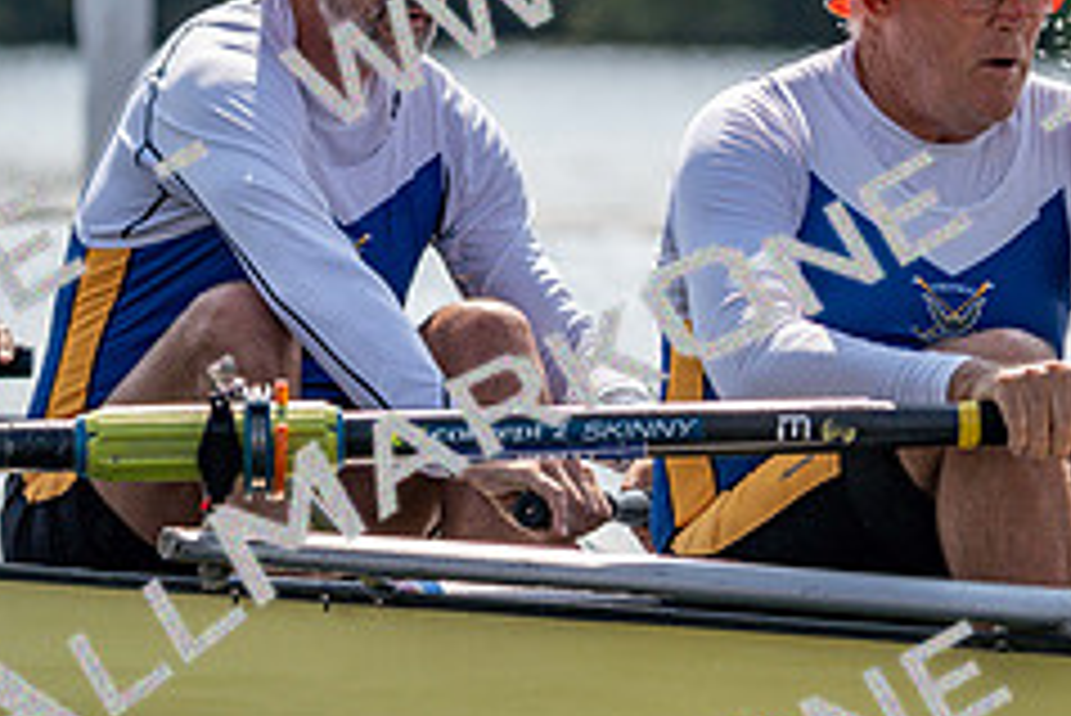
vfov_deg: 2.8
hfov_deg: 4.2
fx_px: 14496
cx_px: 837
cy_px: 137
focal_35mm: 487
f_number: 5.6
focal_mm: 200
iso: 200
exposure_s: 1/1600
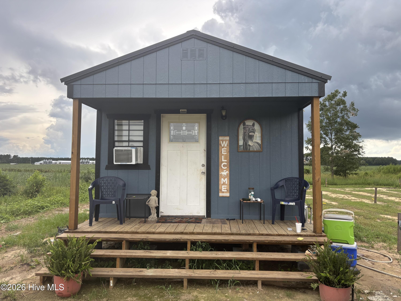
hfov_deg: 67.3
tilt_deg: +0.9
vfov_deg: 53.1
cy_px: 150
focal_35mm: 26
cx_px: 200
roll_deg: +1.3
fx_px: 301
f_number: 1.6
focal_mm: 5.96
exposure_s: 1/581
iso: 50
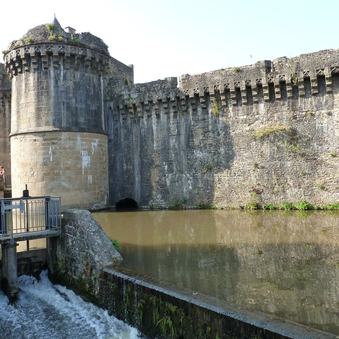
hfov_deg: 53.9
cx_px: 146
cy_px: 168
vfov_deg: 54.0
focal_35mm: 30
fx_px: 332
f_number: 4
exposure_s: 1/125
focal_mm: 4.1
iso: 125
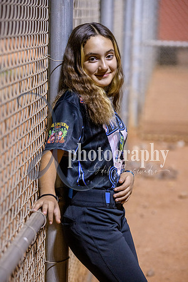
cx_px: 94
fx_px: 1097
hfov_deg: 9.8
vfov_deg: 14.7
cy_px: 141
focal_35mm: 140
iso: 4000
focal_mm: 140
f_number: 5
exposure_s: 1/250
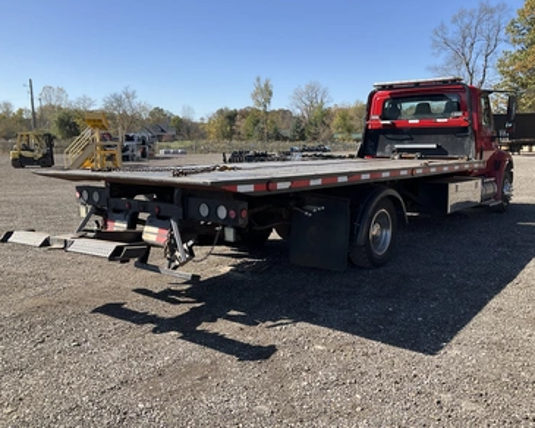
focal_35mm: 31
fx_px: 491
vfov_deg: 47.1
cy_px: 217
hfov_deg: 57.2
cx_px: 267
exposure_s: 1/1076
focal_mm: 3
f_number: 1.8
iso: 25
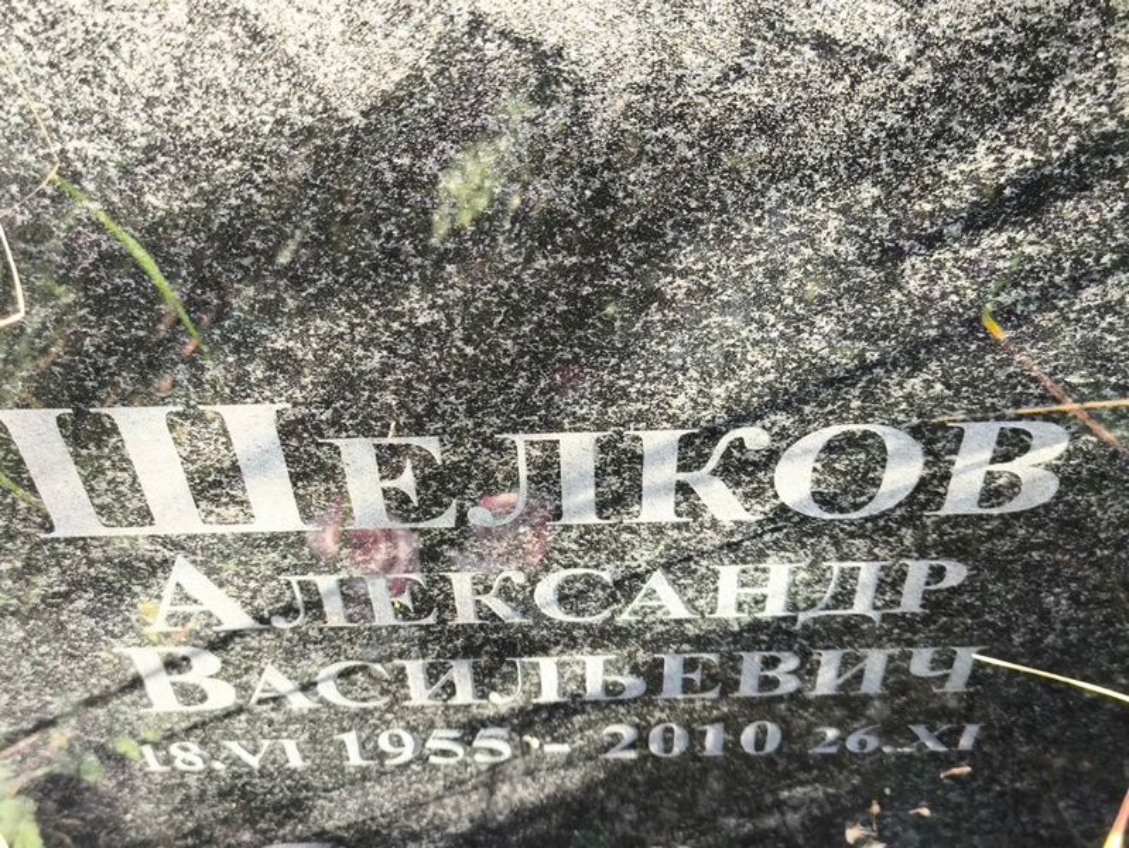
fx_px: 1631
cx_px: 564
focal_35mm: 50
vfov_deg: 29.1
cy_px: 424
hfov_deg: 38.2
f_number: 1.7
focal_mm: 4.71
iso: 100
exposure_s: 1/100
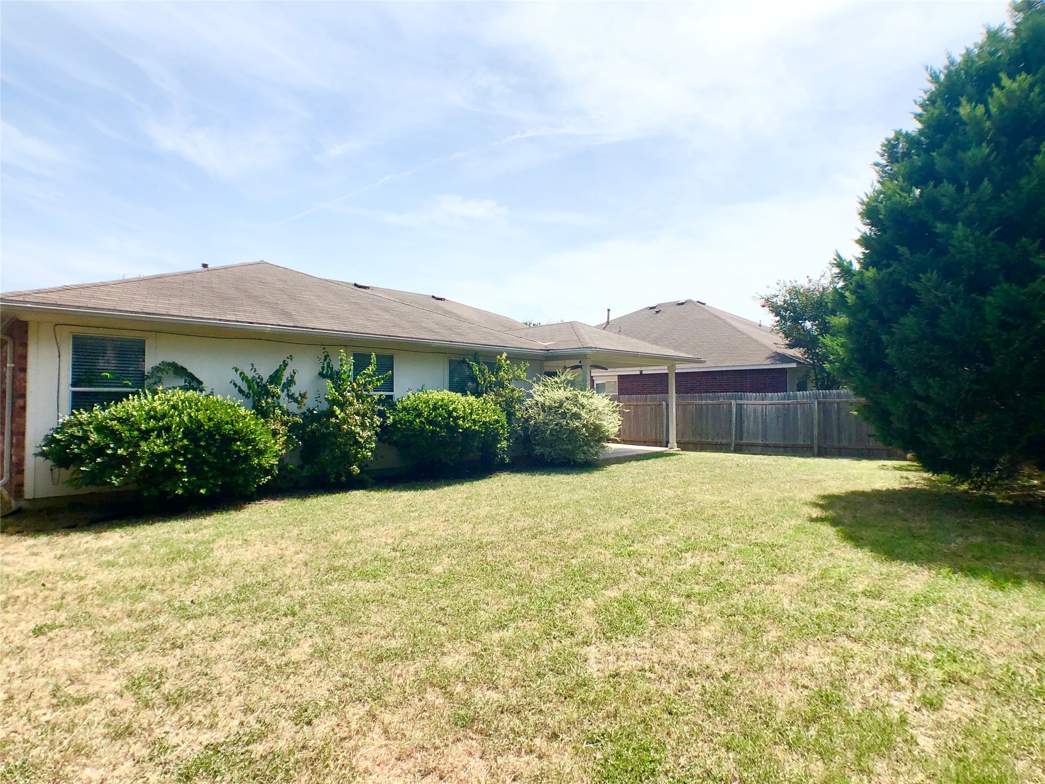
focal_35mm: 28
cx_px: 522
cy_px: 392
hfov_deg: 63.4
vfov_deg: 49.7
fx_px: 845
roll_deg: +1.3
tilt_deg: +2.0
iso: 20
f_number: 1.8
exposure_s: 1/2857
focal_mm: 4
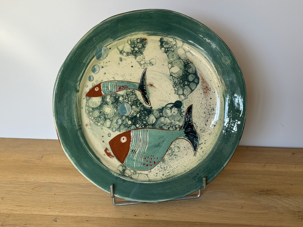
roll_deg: +0.6
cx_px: 149
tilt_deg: -22.3
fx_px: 429
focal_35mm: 49
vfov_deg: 29.7
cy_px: 113
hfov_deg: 38.9
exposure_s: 1/283
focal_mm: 6.76
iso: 64
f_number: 1.78
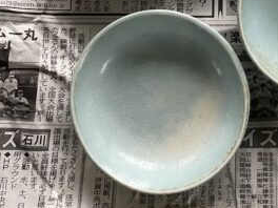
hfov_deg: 31.5
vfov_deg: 23.3
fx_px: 474
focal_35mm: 59
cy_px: -23
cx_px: 239
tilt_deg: -86.0
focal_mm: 4.2
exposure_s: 1/49
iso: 500
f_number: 1.6
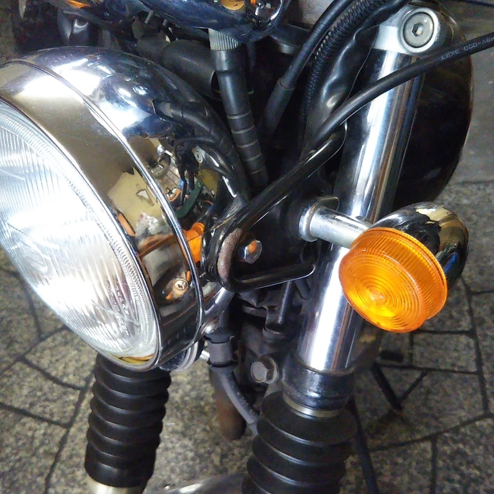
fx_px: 646
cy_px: 279
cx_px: 245
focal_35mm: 40
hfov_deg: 41.9
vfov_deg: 41.8
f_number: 2.2
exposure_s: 1/23
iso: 582
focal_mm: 4
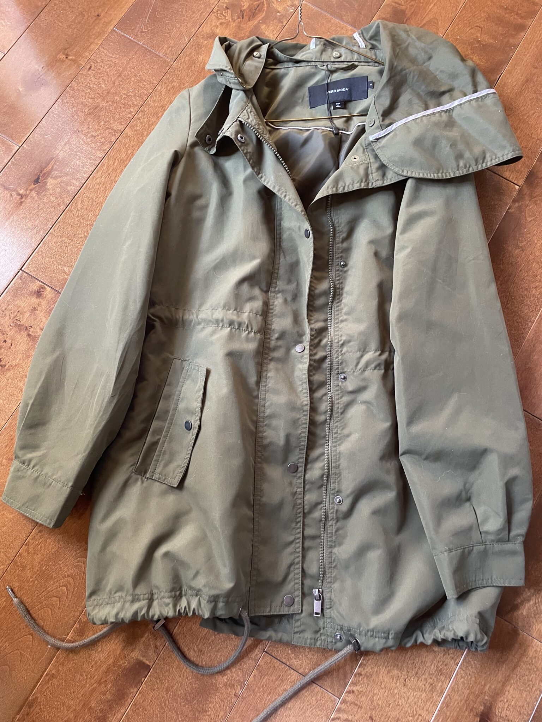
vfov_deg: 67.3
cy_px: 361
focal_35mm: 26
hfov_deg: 53.1
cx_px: 271
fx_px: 543
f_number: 1.6
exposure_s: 1/53
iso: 500
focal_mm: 4.2
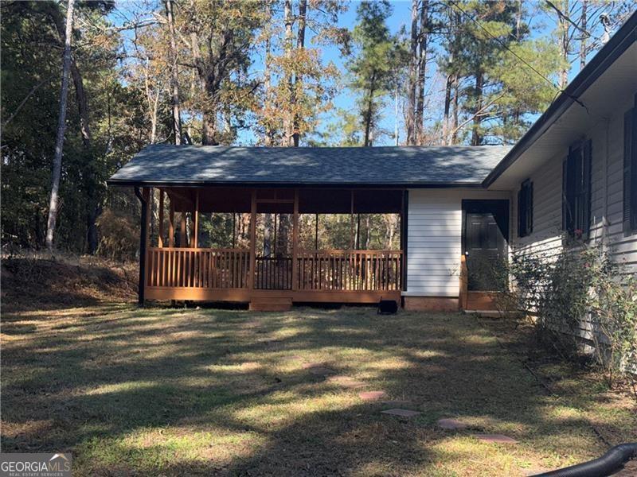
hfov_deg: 39.7
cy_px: 238
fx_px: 883
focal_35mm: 48
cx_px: 318
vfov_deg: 30.3
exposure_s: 1/2494
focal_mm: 6.76
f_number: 1.78
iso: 50
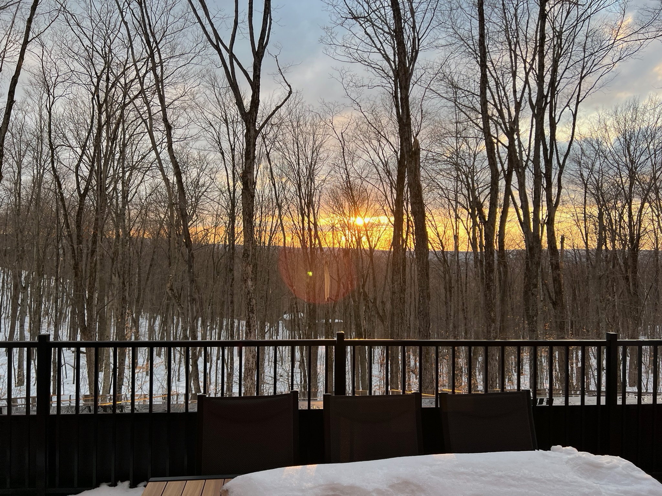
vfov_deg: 53.1
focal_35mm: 26
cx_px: 331
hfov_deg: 67.3
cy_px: 248
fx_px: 497
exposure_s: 1/219
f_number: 1.5
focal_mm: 5.7
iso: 40
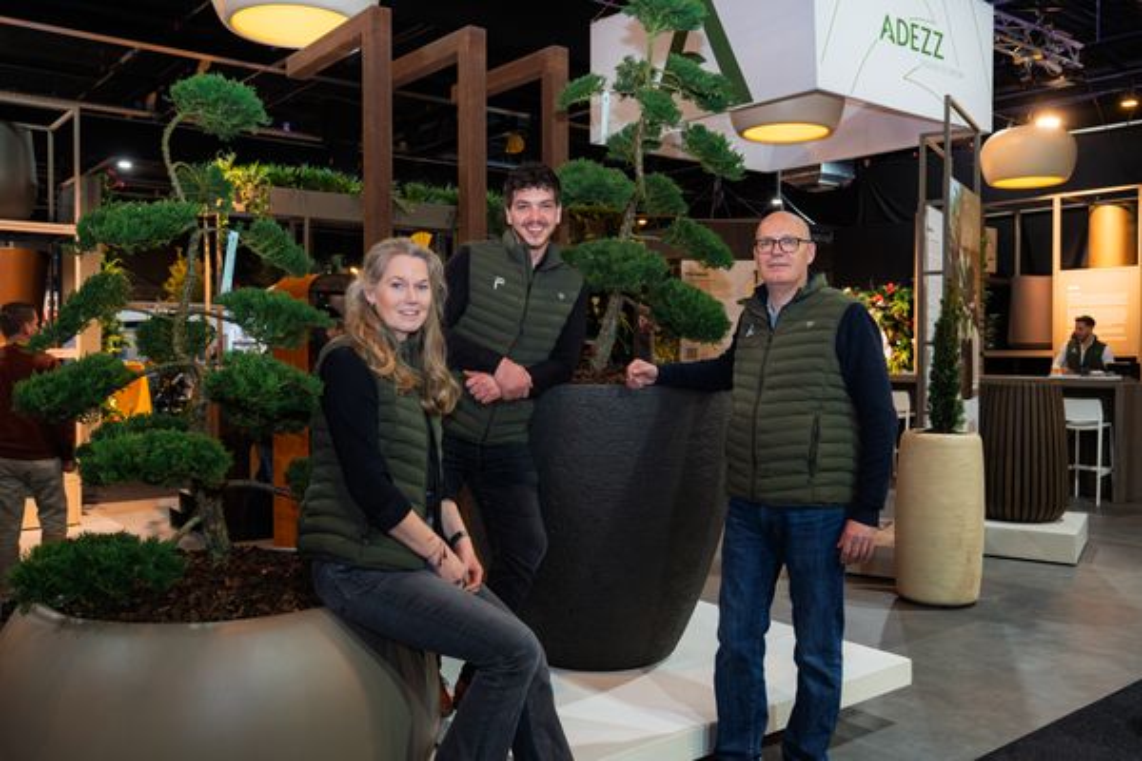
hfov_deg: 60.3
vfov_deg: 42.3
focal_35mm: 31
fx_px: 983
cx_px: 571
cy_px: 380
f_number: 4
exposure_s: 1/30
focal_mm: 31
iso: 200
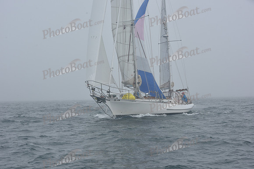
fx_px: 494
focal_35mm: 70
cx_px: 127
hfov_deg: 28.8
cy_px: 84
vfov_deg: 19.5
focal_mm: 70
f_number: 10
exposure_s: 1/800
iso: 250
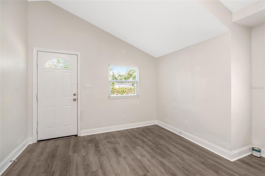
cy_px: 88
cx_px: 132
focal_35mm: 16
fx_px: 118
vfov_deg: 73.7
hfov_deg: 96.8
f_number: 6.7
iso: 500
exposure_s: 1/60
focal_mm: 16
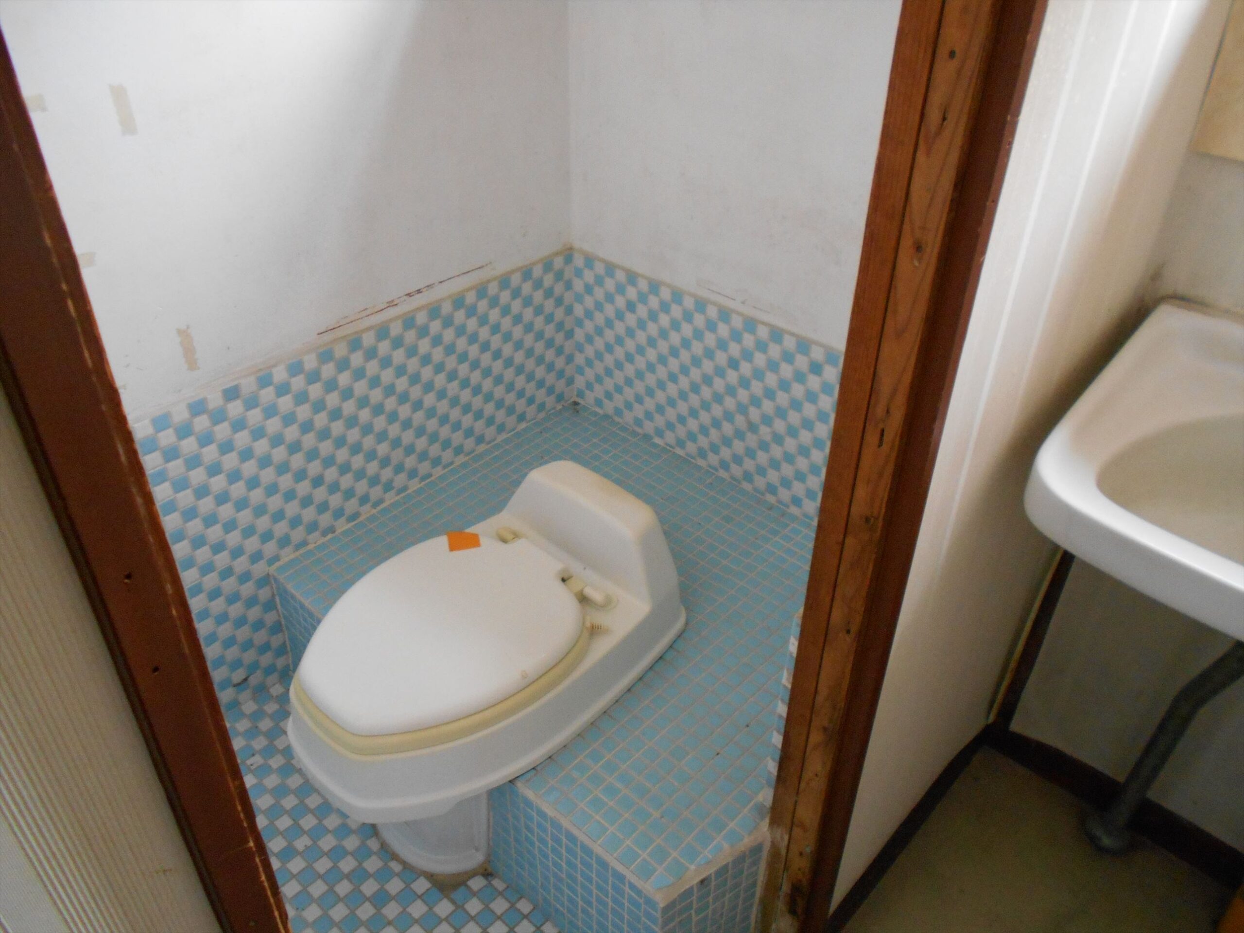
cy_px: 466
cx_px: 622
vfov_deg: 53.1
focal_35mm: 26
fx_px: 934
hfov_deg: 67.3
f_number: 3.2
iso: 400
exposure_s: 1/30
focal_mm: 4.6
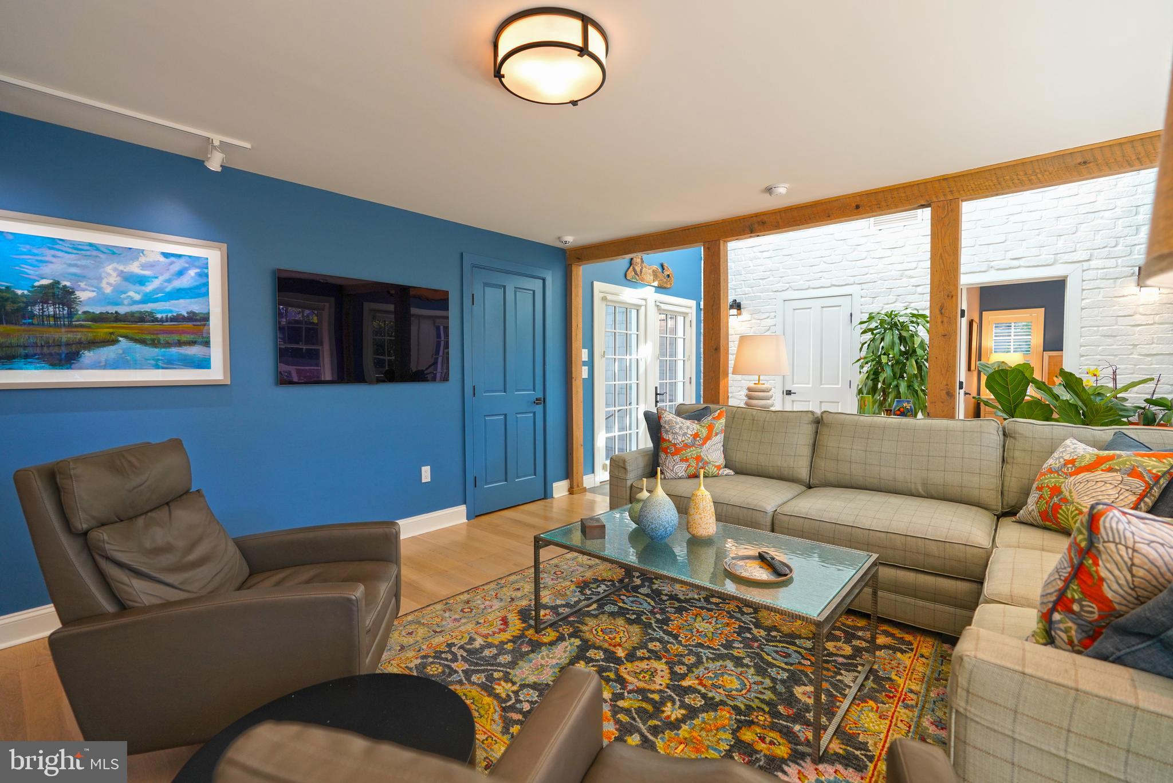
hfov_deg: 96.7
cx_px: 586
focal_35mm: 16
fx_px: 521
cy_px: 392
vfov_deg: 73.8
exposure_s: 1/160
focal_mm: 16
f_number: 4
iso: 500
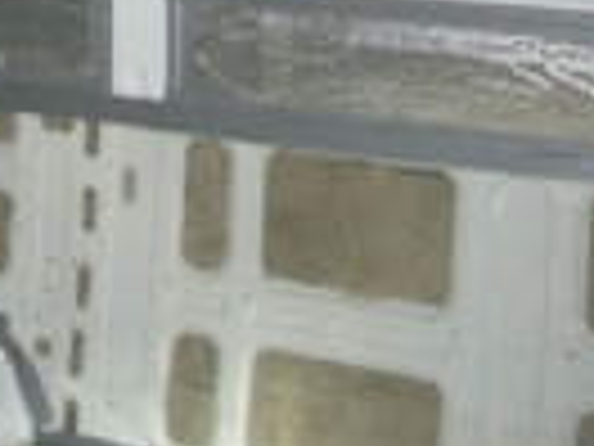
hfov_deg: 18.0
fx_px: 1819
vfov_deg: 13.2
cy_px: -221
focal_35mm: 106
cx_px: -32
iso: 150
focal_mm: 5.8
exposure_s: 1/60
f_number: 2.8
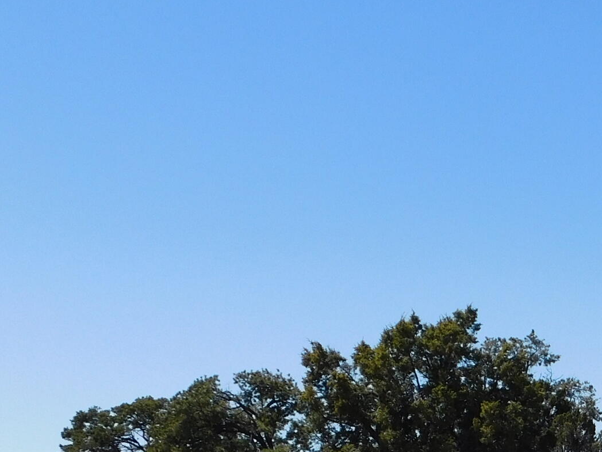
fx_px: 1495
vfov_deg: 16.8
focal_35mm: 86
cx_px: 659
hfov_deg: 21.6
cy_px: 457
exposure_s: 1/400
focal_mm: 5.3
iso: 125
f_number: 6.4
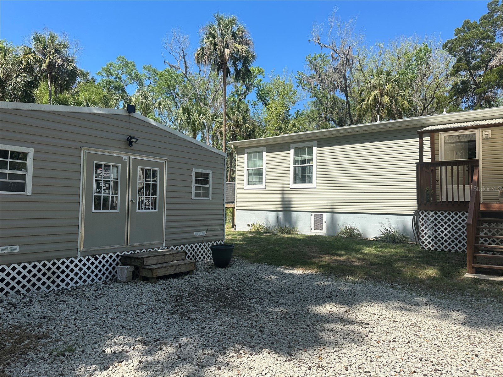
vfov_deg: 56.8
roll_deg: -0.4
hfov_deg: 71.6
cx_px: 252
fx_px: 349
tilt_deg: +2.7
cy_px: 188
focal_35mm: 24
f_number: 1.78
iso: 80
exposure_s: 1/3356
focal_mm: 6.86
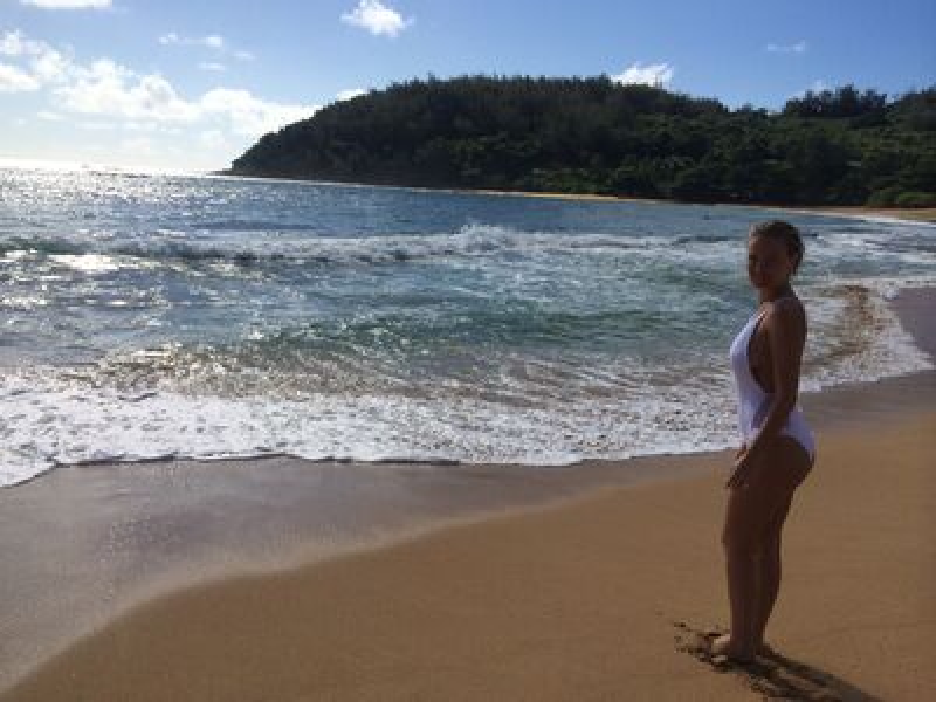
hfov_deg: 60.0
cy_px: 351
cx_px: 468
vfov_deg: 46.8
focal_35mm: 30
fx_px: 811
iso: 40
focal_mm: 4.12
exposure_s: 1/5128
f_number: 2.2
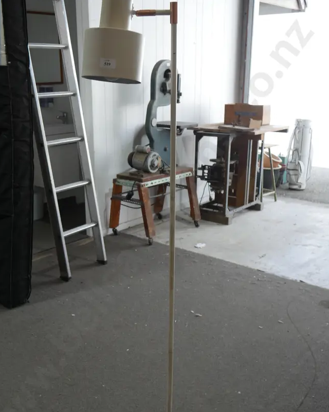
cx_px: 147
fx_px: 487
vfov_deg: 45.7
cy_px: 237
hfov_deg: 37.3
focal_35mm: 40
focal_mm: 16
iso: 200
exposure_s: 1/125
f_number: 4.5
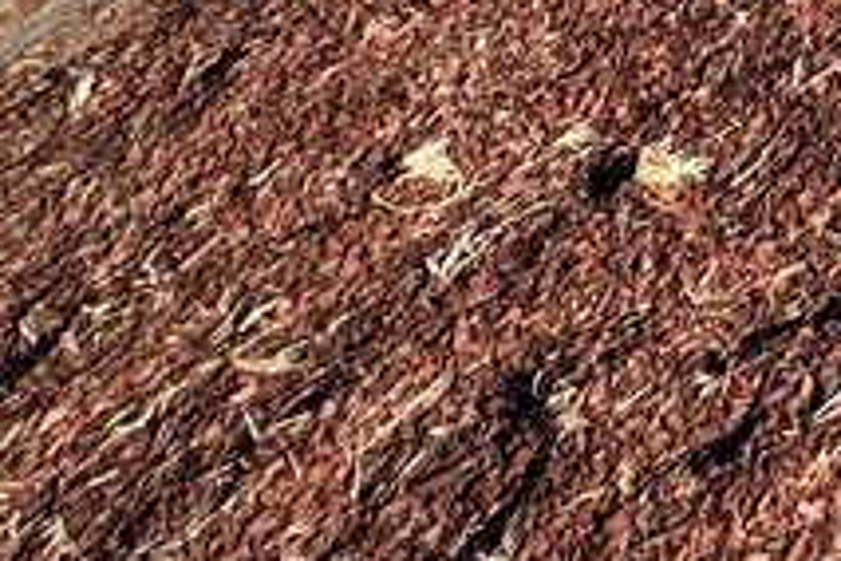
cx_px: 1508
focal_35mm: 70
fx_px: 1635
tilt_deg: -5.7
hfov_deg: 20.5
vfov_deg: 14.1
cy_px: -751
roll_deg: +2.1
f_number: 2.2
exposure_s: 1/2028
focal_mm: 2.22
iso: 50
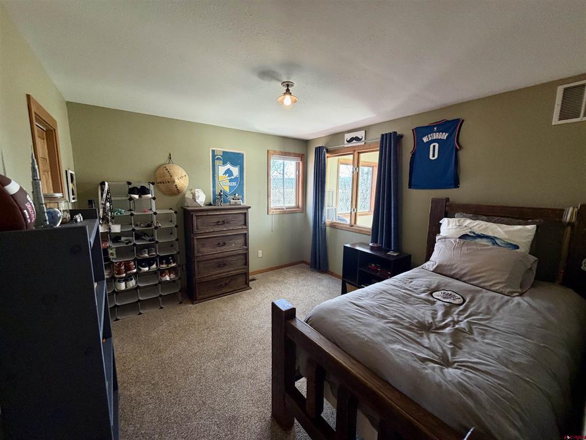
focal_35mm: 14
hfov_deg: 102.1
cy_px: 220
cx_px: 293
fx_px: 237
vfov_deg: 85.7
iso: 250
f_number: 2.2
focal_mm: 2.22
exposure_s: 1/120
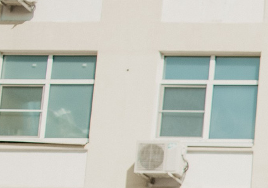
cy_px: 390
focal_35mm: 157
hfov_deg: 10.0
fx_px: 1189
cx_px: 781
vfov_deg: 8.5
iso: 160
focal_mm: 24
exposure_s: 1/2000
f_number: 4
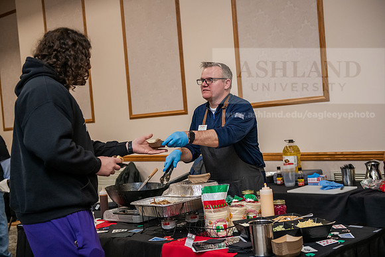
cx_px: 192
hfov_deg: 38.2
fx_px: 556
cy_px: 128
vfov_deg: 26.0
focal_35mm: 52
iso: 2500
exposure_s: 1/200
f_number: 3.2
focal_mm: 52
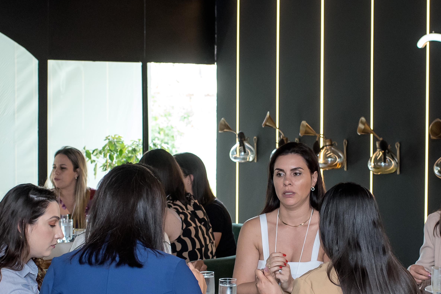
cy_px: 267
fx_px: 1091
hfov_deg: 22.9
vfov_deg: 15.2
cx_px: 238
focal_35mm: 89
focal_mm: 35
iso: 1250
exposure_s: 1/160
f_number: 3.5
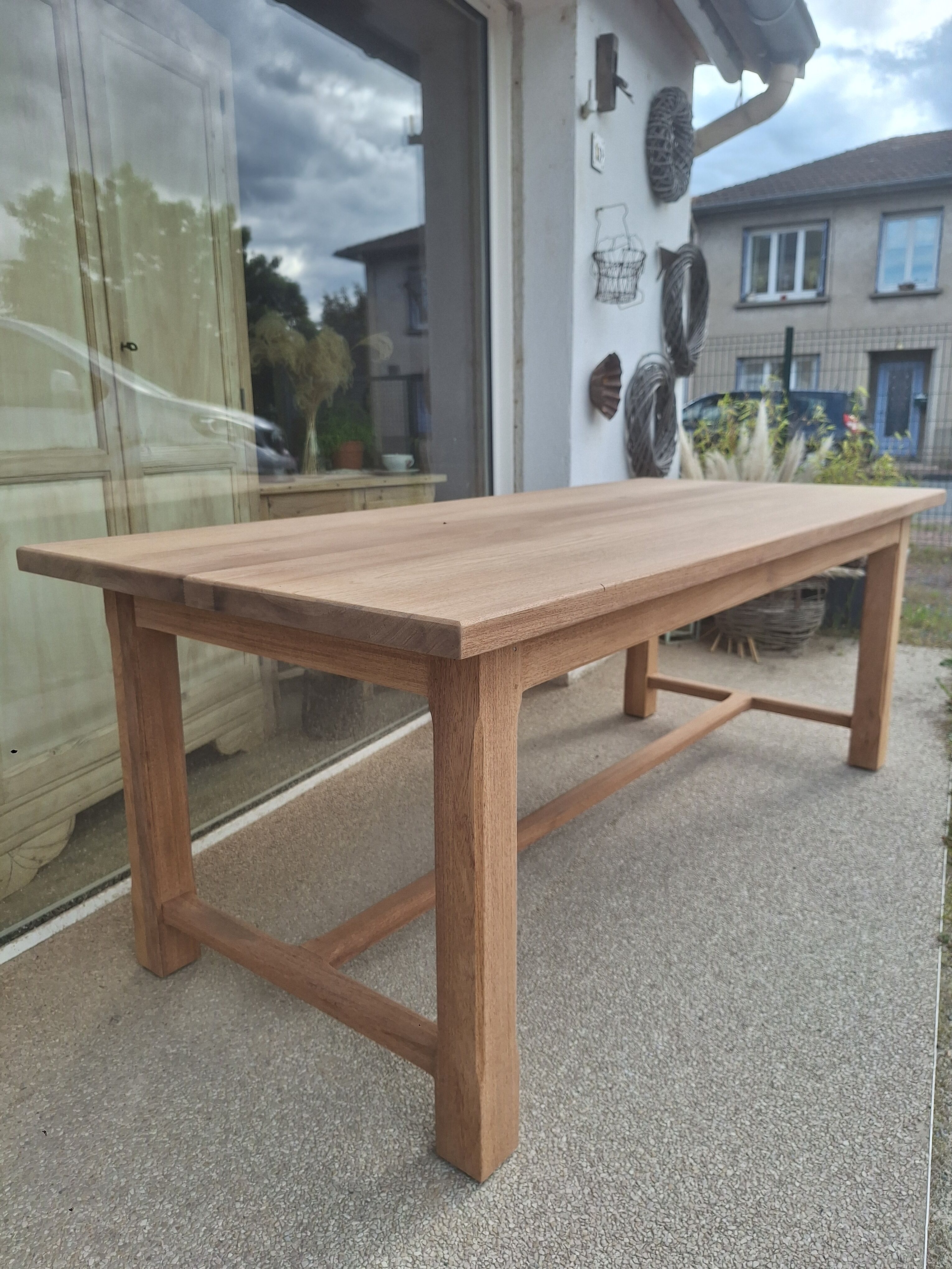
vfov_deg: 73.9
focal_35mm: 23
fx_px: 843
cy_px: 634
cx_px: 476
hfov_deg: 58.9
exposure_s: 1/1120
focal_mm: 5.54
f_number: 1.8
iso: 40
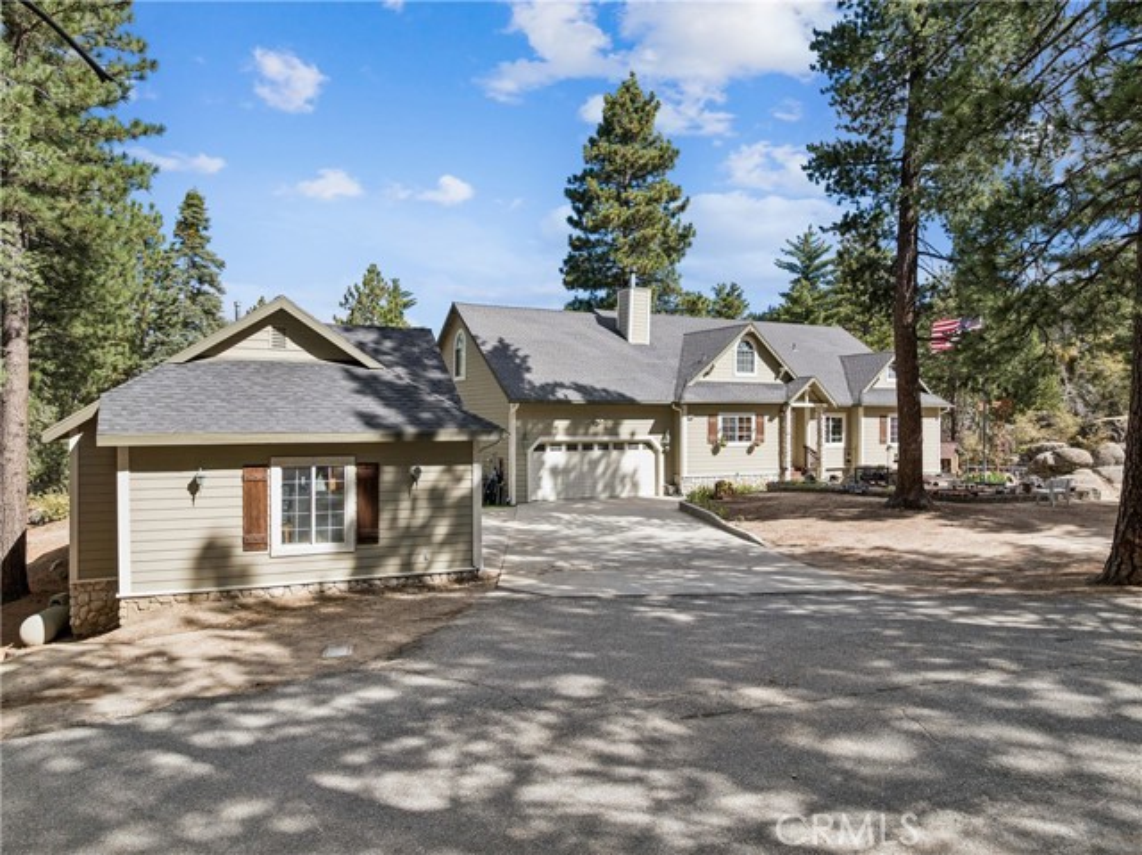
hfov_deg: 71.6
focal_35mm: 24
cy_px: 428
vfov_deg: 56.8
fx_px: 791
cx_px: 571
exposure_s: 1/160
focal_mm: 12.3
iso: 130
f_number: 2.8
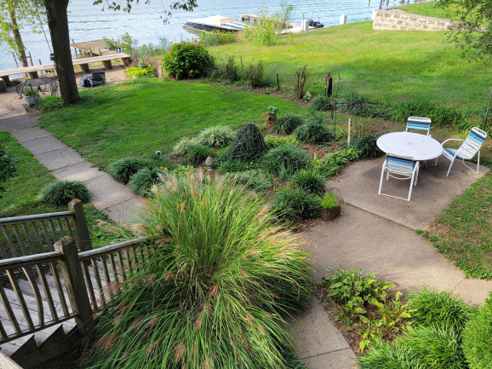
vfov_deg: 46.7
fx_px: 426
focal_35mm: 30
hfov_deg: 59.7
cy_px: 196
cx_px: 283
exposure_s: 1/411
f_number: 1.8
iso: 40
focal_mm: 5.4
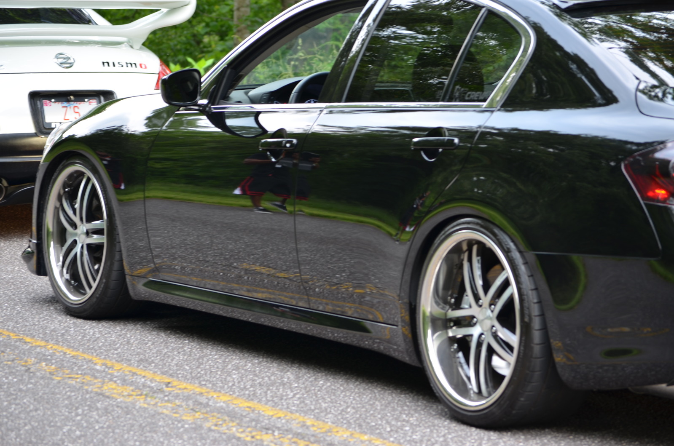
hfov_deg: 14.9
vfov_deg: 9.9
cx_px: 337
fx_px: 2578
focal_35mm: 138
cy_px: 223
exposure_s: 1/25
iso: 100
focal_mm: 92
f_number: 4.5
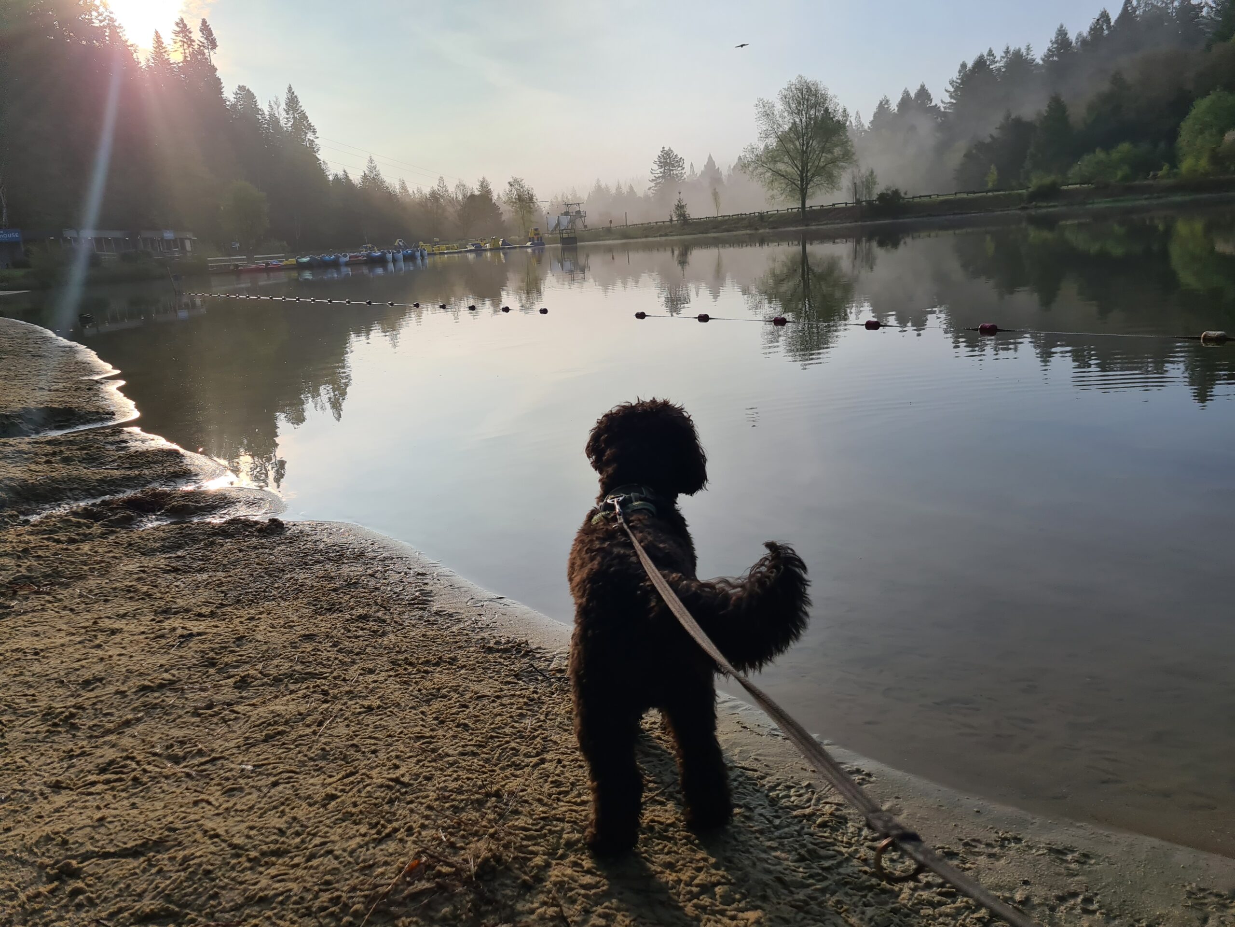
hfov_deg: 67.3
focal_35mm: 26
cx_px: 618
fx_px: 928
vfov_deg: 53.1
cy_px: 464
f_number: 1.8
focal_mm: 5.4
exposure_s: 1/3632
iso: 50
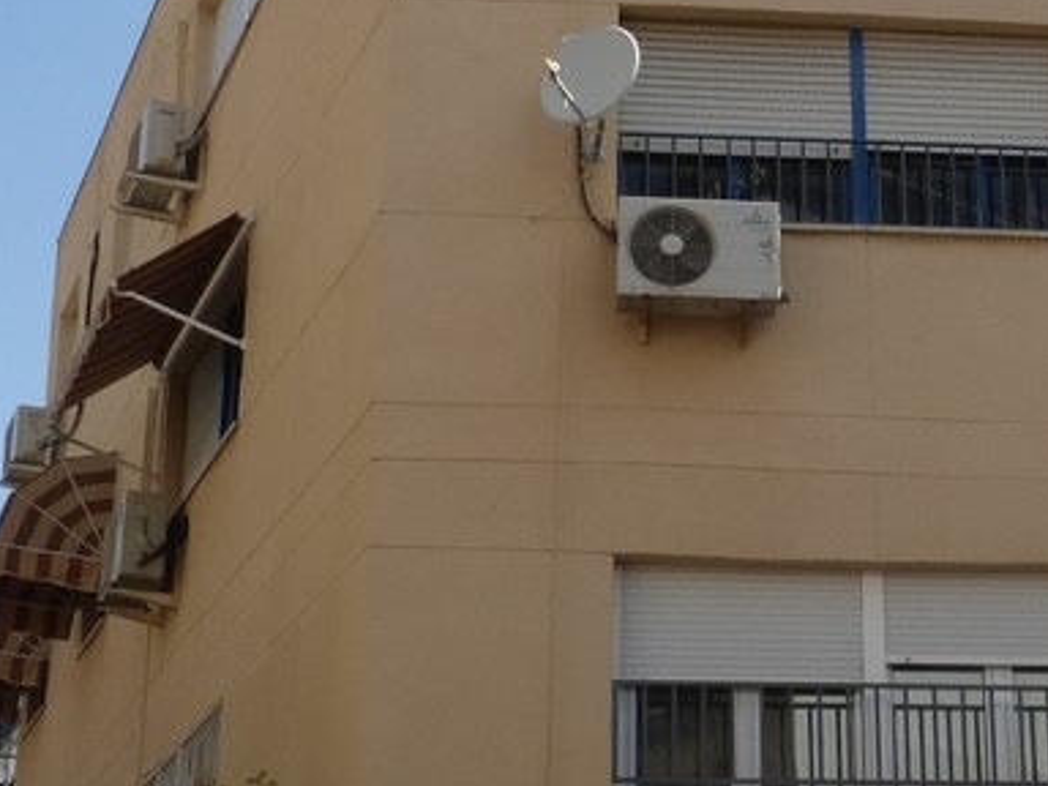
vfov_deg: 18.4
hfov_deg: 24.2
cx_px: 781
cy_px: 461
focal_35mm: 80
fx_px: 2422
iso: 100
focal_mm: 4.3
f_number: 4
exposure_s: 1/800
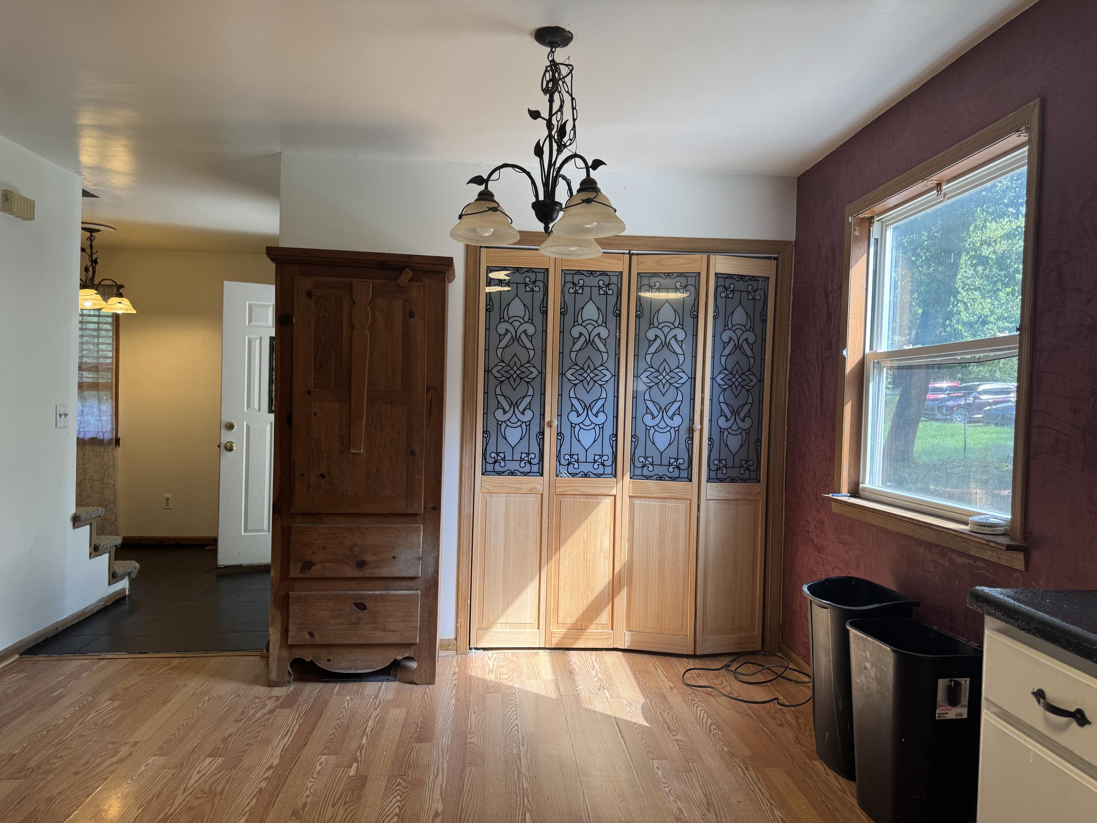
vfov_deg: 56.8
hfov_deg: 71.6
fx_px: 761
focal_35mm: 24
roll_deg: -1.5
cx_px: 548
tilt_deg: -1.7
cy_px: 412
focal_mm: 6.76
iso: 64
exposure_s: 1/120
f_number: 1.78
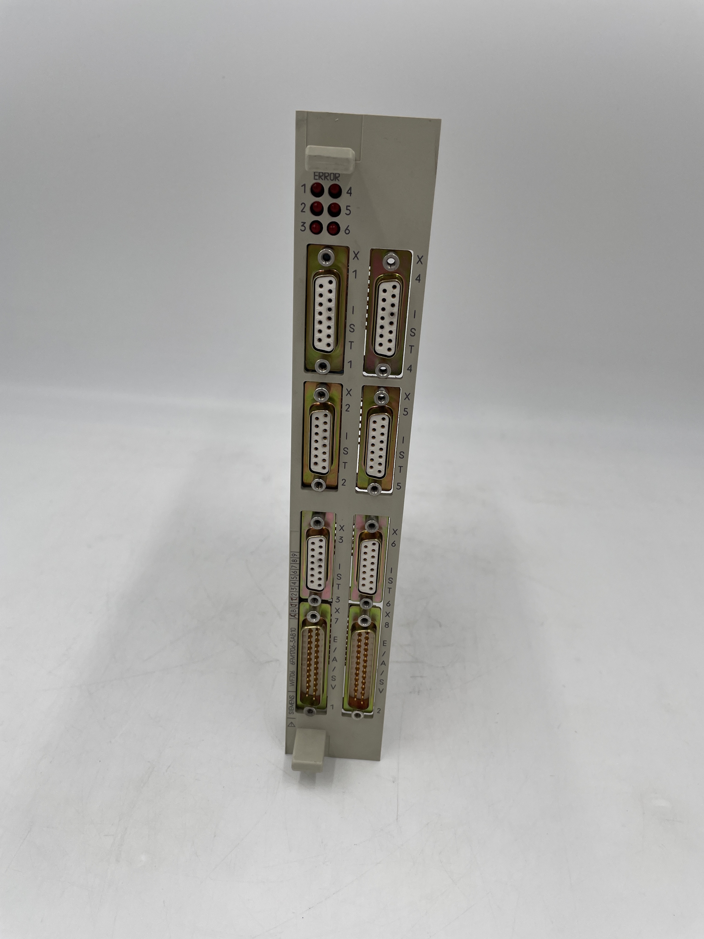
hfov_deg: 53.1
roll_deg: -3.8
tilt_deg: -27.0
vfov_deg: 67.3
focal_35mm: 26
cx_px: 352
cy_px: 470
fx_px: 705
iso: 32
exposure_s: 1/764
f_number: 1.6
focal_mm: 4.2
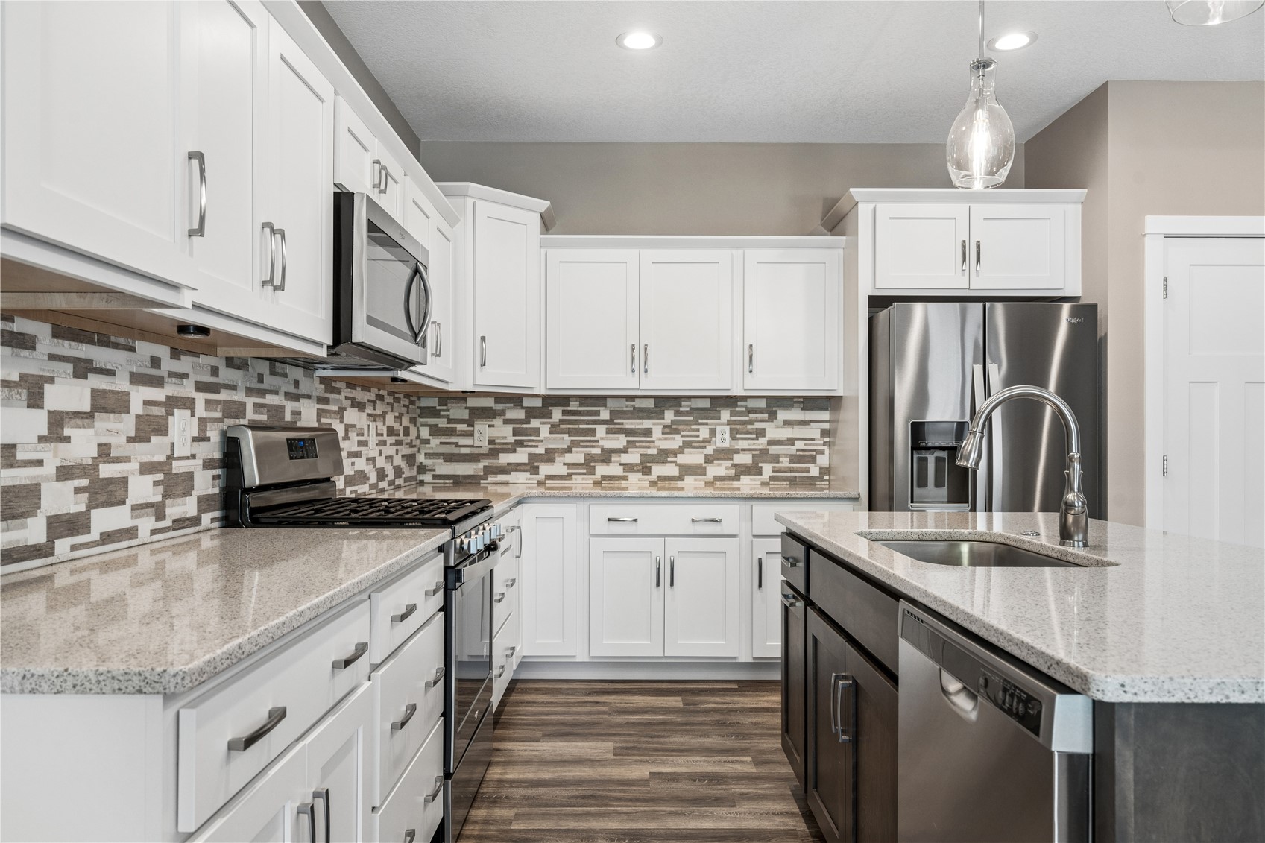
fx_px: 878
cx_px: 632
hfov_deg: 71.5
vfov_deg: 51.3
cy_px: 422
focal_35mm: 25
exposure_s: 1/15
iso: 500
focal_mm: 25
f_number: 8
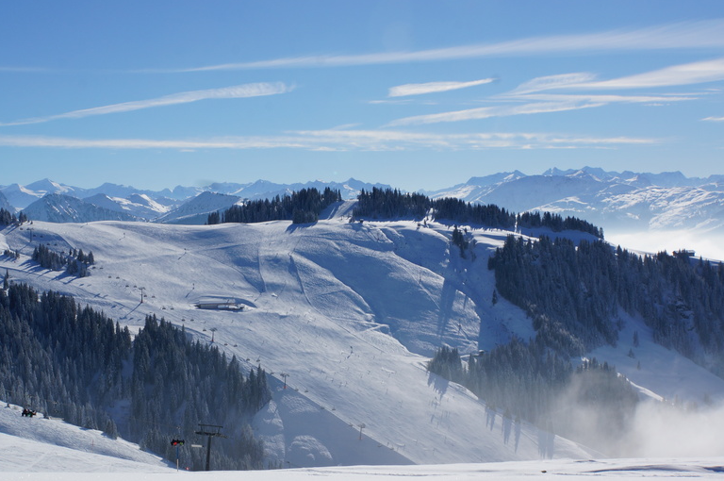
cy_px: 277
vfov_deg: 24.1
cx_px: 304
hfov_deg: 35.6
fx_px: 1125
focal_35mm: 56
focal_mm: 28
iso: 100
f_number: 16
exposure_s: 1/200
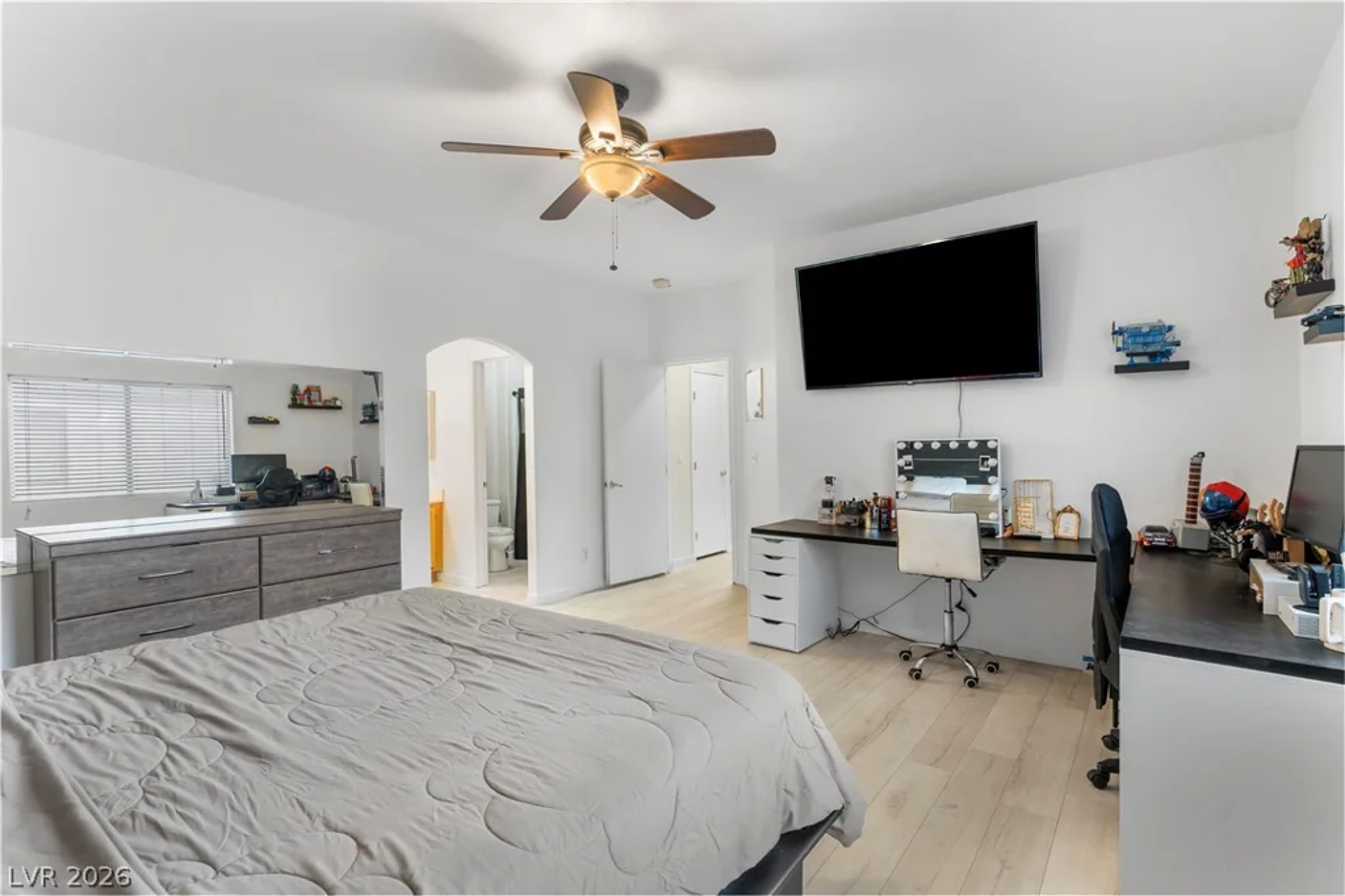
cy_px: 448
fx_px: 635
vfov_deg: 70.4
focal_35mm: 17
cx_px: 672
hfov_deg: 93.3
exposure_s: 1/6
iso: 400
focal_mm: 17
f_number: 8
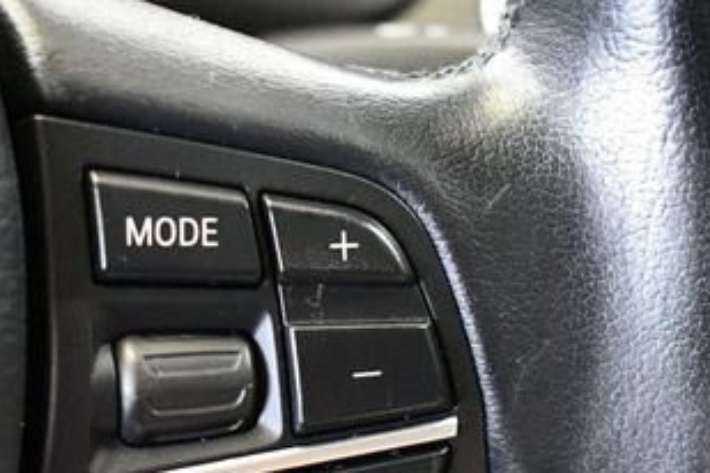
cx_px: 255
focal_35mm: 89
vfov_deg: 15.3
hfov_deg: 22.8
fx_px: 1755
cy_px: 377
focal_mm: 29
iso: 11400
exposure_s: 1/60
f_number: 4.2
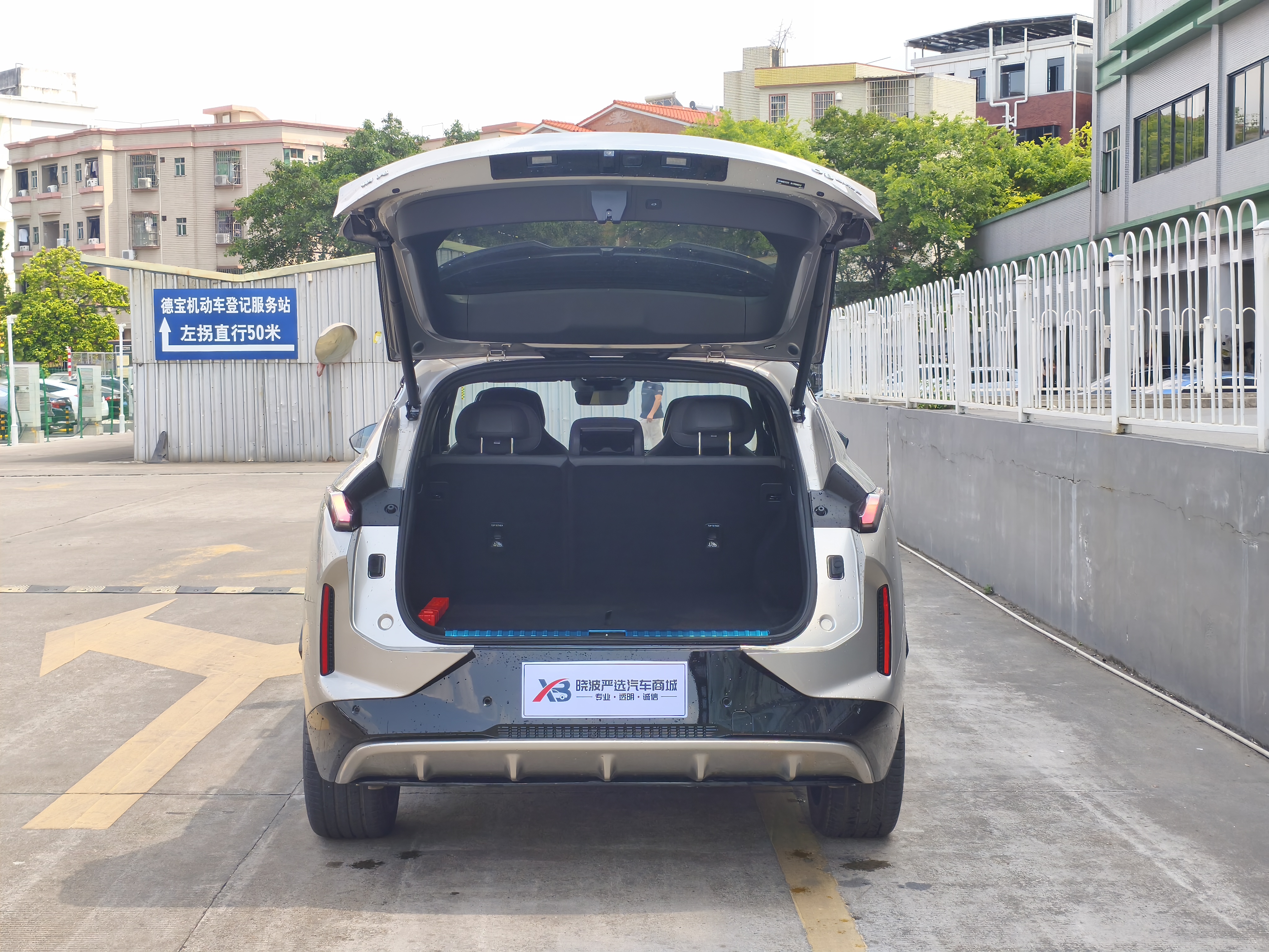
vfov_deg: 31.5
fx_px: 1686
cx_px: 634
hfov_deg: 41.2
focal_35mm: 46
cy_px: 476
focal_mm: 5.84
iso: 80
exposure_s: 1/1153
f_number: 1.6
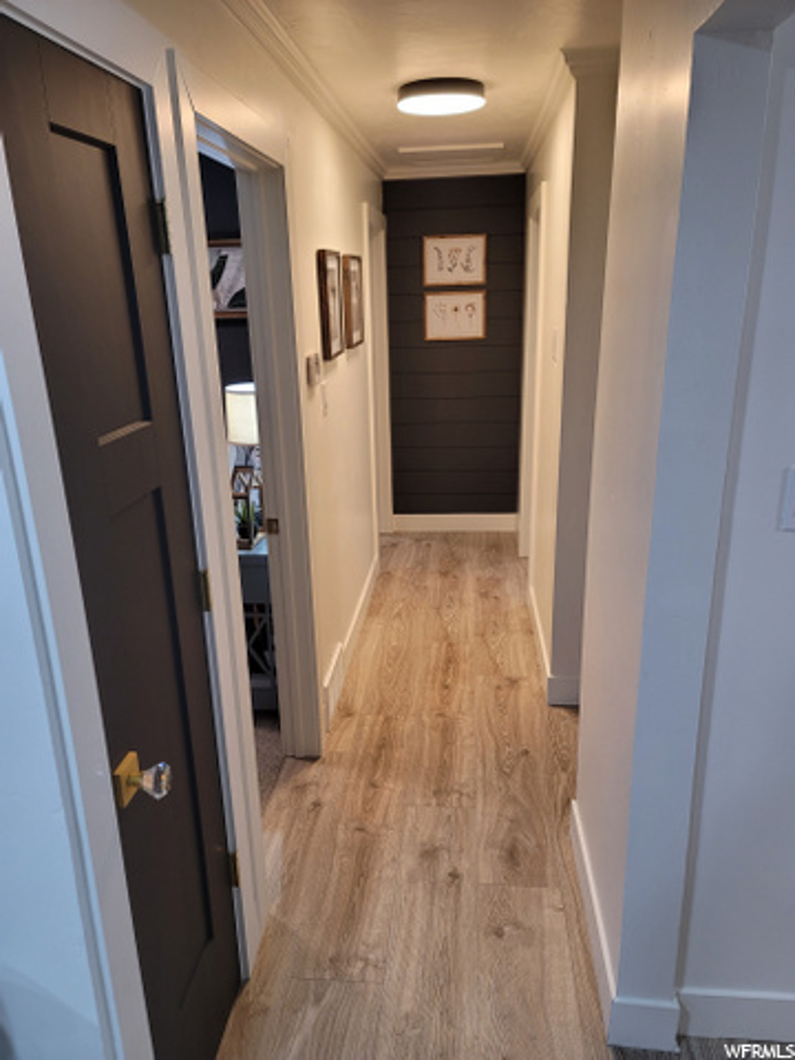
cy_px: 530
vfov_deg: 69.4
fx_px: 766
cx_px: 398
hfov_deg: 54.9
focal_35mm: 25
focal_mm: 7
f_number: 1.8
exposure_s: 1/60
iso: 200
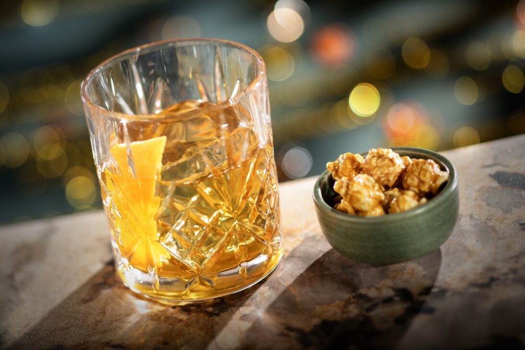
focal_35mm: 85
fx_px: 1239
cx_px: 262
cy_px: 175
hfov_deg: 23.9
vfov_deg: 16.1
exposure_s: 1/250
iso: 50
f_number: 3.2
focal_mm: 85
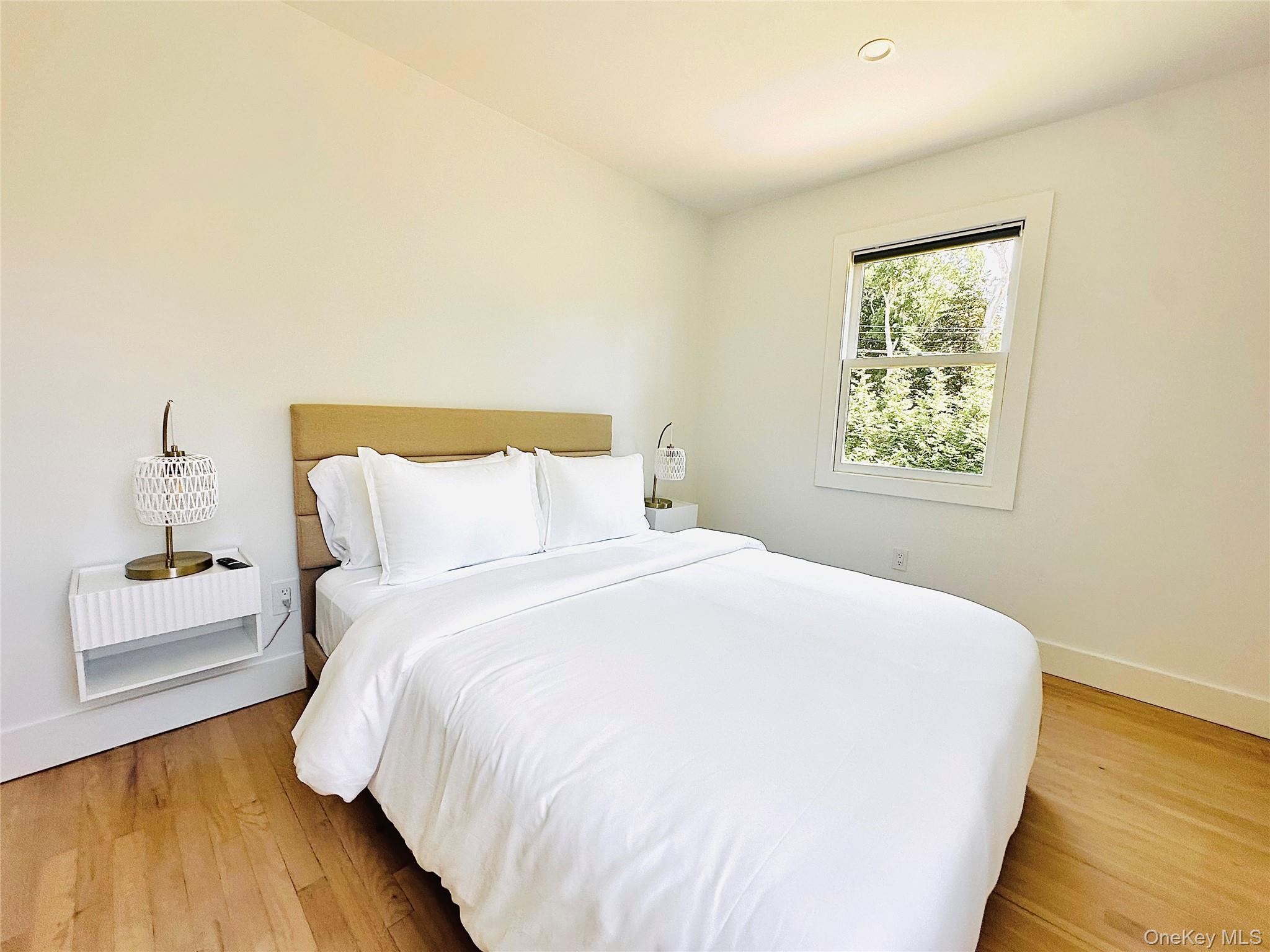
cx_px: 635
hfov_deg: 102.1
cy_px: 476
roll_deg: -2.9
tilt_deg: -5.4
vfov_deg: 85.7
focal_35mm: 14
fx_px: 514
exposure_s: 1/99
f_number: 2.2
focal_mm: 2.22
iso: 80
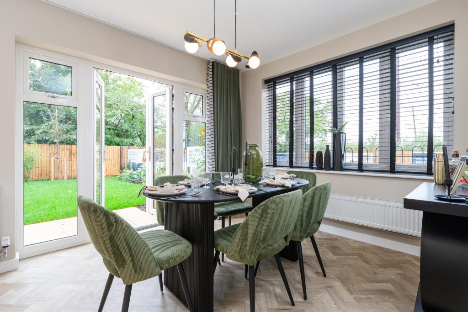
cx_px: 234
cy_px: 156
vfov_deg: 70.5
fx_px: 221
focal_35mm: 17
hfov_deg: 93.3
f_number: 8
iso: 200
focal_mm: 17
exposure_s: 1/13
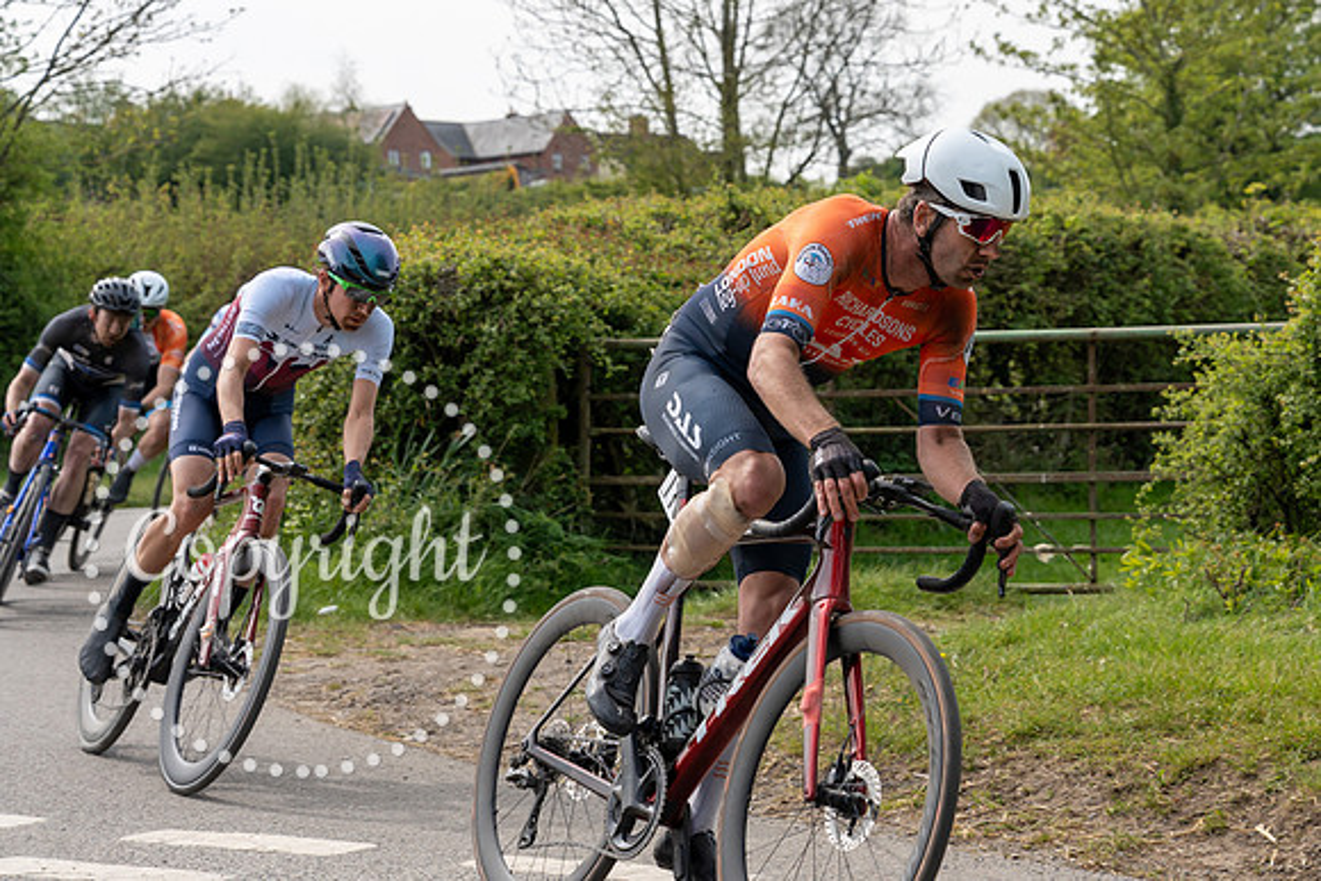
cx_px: 935
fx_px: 3492
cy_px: 302
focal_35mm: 95
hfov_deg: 21.3
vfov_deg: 14.4
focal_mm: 62
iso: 250
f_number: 5
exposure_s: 1/1000
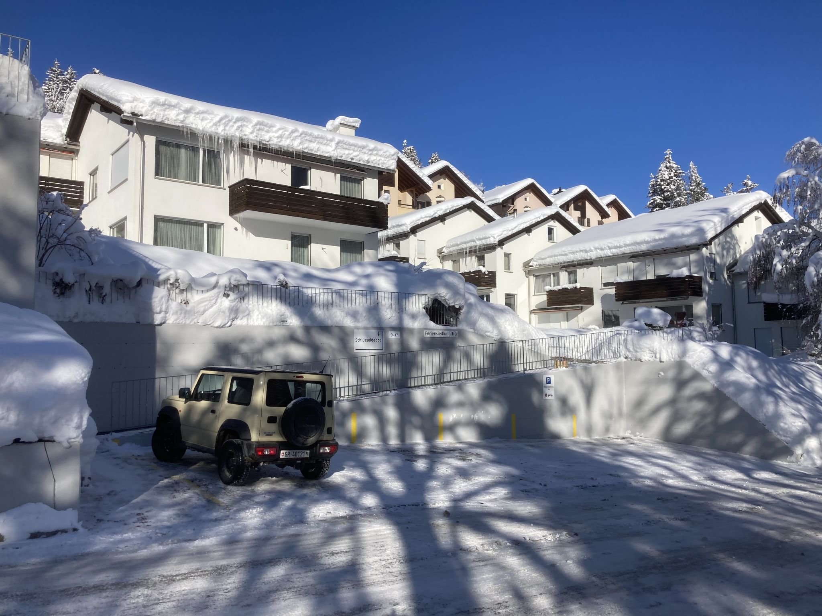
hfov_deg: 63.4
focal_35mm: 28
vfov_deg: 49.7
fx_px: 665
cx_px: 411
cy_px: 308
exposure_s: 1/4425
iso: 25
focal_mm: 3.99
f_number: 1.8
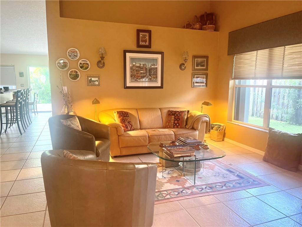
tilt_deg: -8.2
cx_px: 151
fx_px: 227
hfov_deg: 67.3
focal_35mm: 26
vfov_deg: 53.1
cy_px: 114
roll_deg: -0.4
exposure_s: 1/60
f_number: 1.6
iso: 320
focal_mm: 5.1
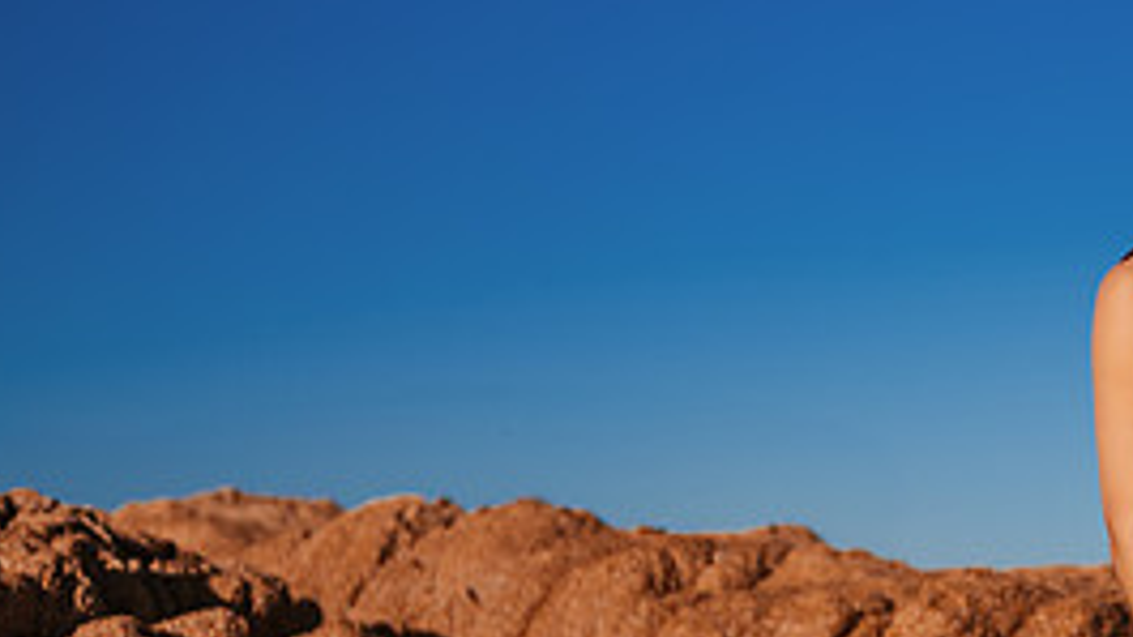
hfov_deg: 24.8
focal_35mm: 82
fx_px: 2463
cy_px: 374
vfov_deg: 14.7
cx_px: 1107
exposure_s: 1/6400
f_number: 1.8
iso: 100
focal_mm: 35
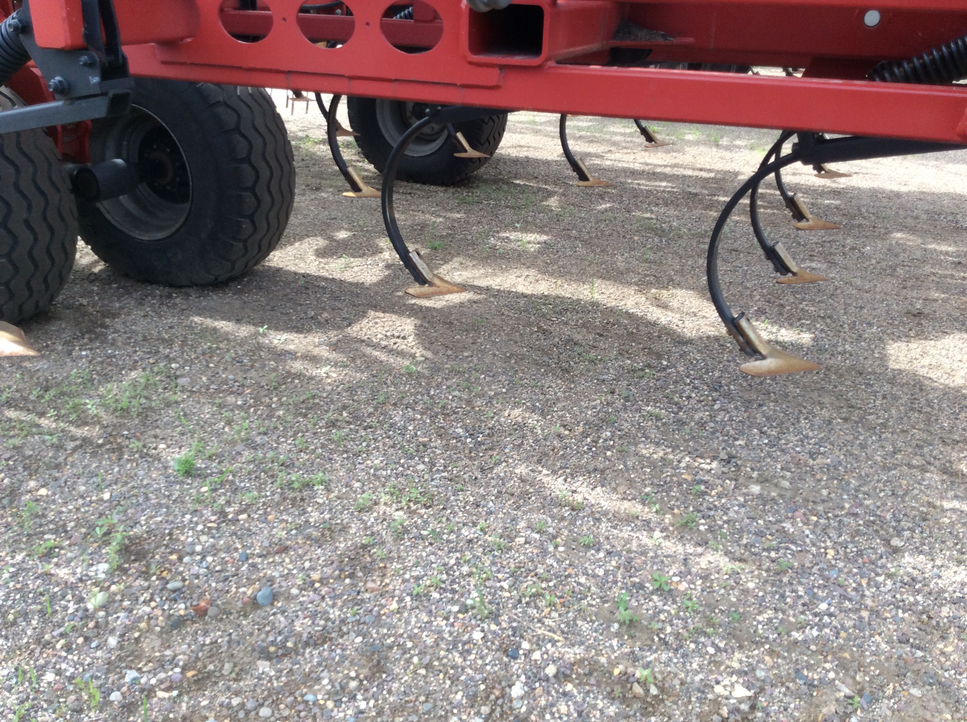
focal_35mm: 32
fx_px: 893
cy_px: 361
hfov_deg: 56.9
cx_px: 484
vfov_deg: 44.1
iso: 32
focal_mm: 3.3
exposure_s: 1/278
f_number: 2.4
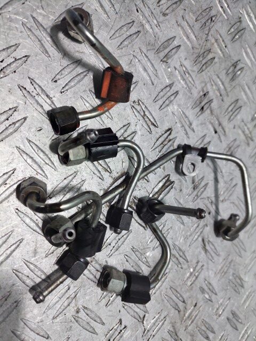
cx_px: 128
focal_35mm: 25
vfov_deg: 69.4
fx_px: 247
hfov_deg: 54.9
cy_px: 170
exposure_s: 1/100
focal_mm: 5.23
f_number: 1.8
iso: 64
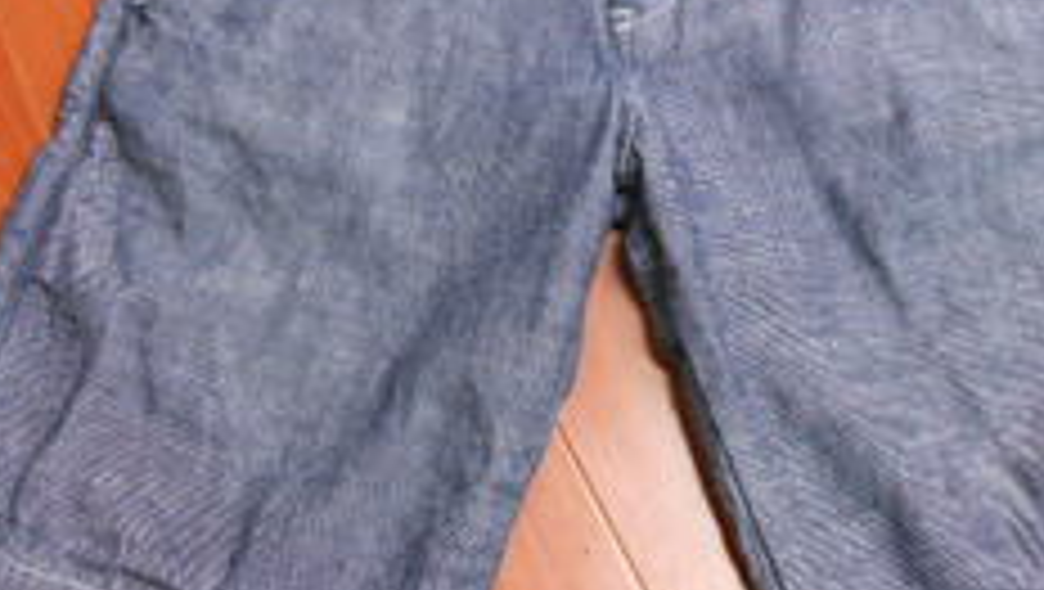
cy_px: 209
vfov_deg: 25.9
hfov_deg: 44.4
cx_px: 616
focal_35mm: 46
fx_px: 1275
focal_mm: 5
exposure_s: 1/13
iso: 400
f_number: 3.7
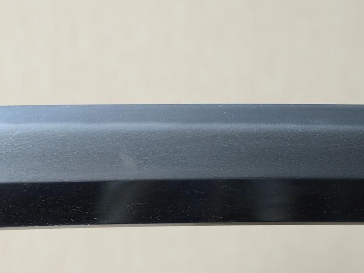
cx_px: 201
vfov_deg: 8.2
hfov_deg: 10.9
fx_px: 1912
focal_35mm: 182
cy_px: 133
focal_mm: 75
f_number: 11
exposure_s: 1/2
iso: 400
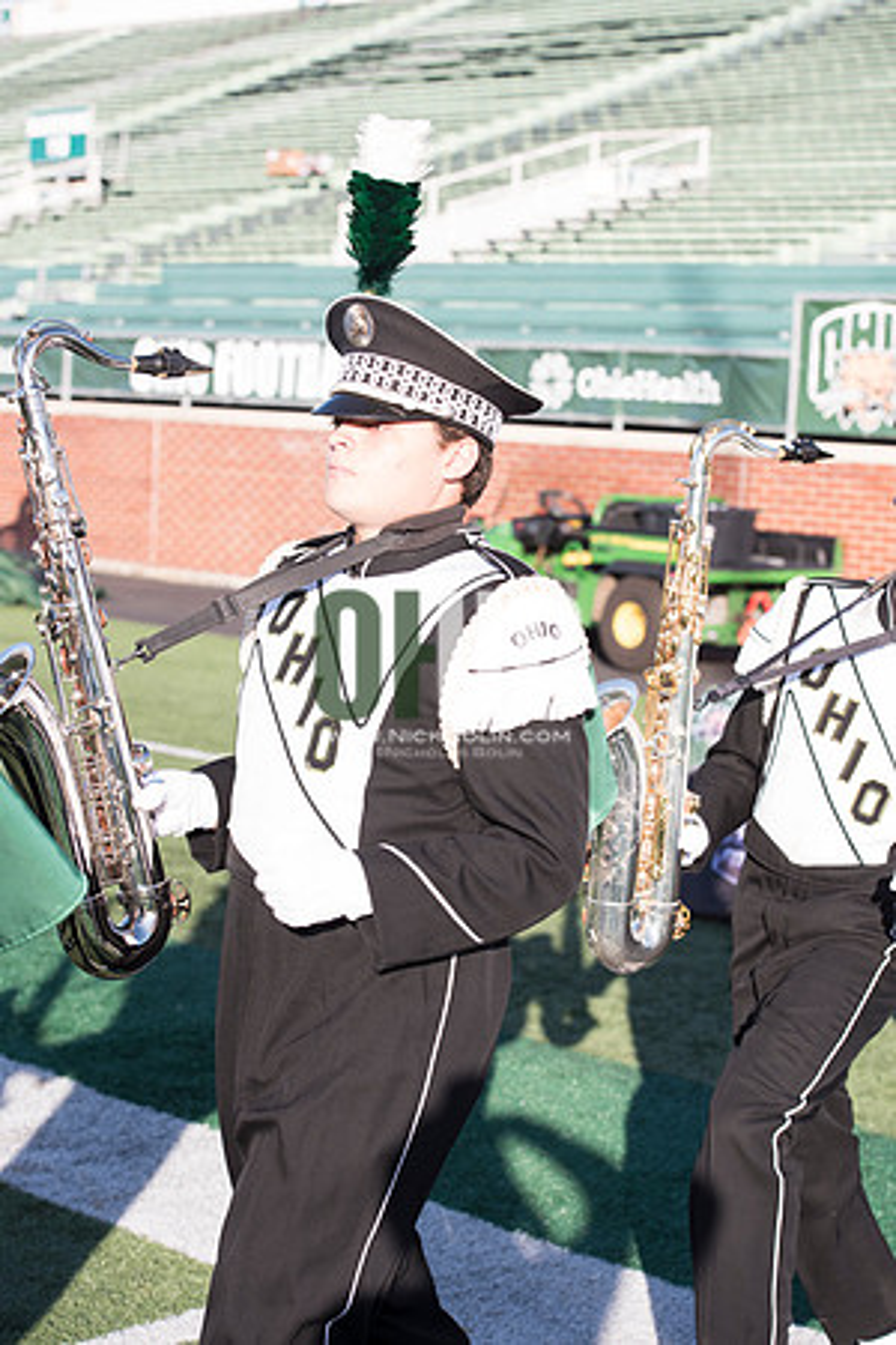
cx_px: 448
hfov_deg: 19.5
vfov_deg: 28.8
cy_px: 672
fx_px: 2613
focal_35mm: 70
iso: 320
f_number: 5
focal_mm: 70
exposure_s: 1/800
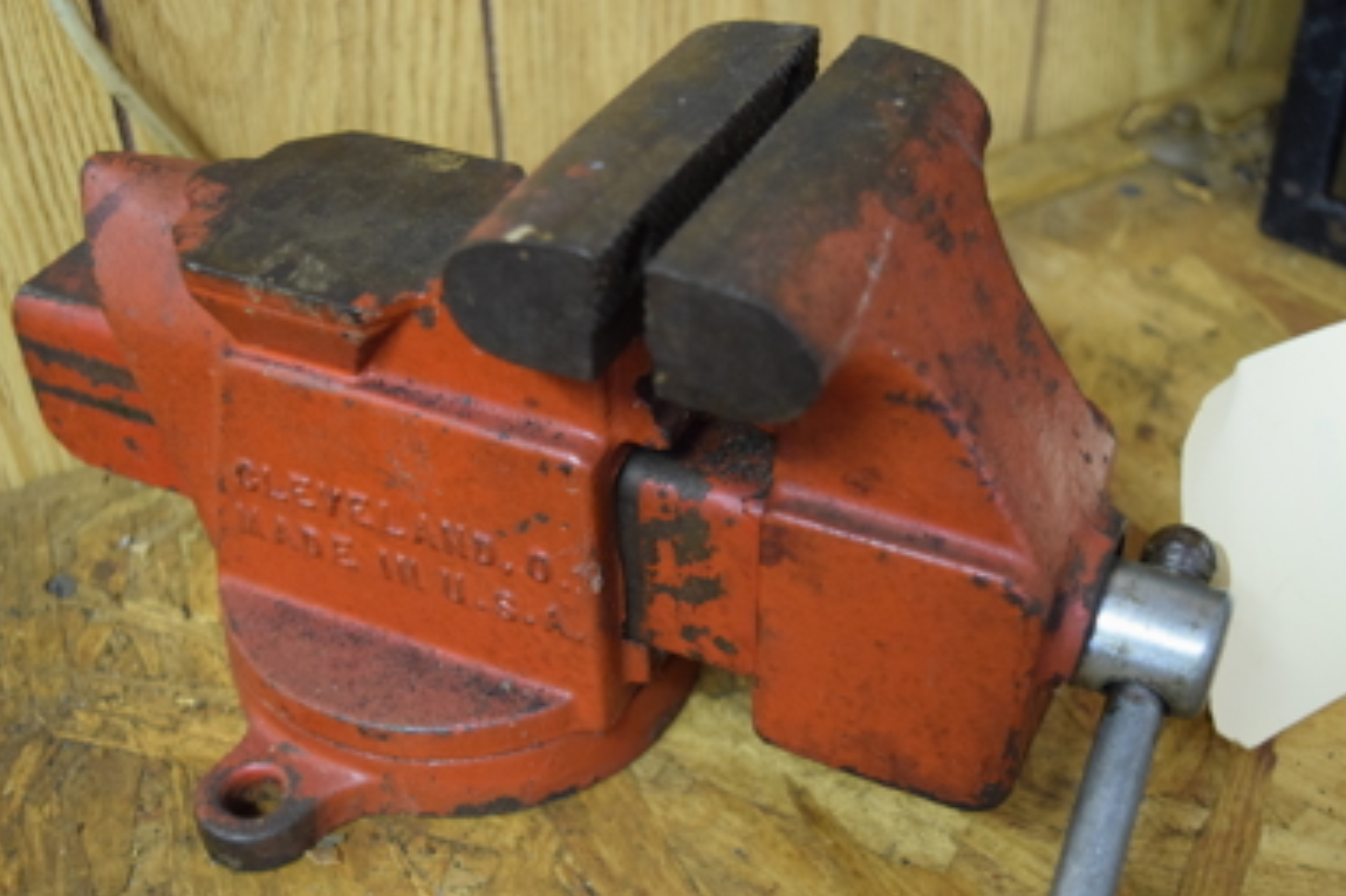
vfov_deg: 28.3
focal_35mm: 48
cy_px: 499
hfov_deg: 41.5
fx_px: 1778
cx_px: 678
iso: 2200
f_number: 4
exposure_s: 1/60
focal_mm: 27
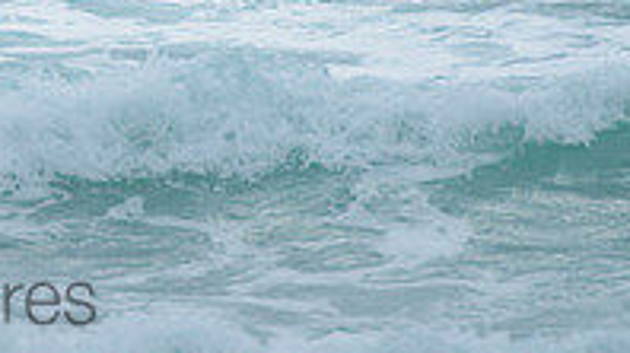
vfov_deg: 0.8
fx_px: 25121
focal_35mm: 1505
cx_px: -143
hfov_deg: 1.4
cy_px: -297
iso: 500
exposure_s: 1/1600
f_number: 8
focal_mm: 400
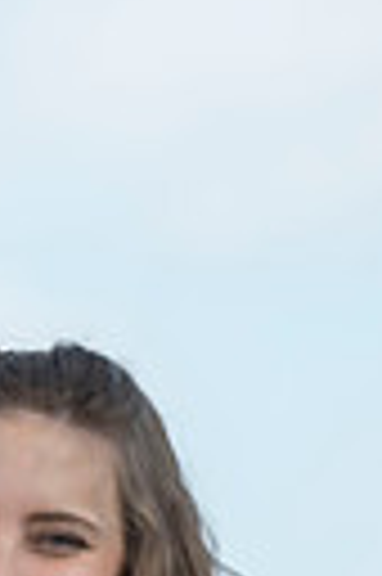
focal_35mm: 615
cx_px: -65
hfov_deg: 2.2
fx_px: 9815
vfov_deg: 3.4
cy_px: 616
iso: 50
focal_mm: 175
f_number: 5.6
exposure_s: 1/200
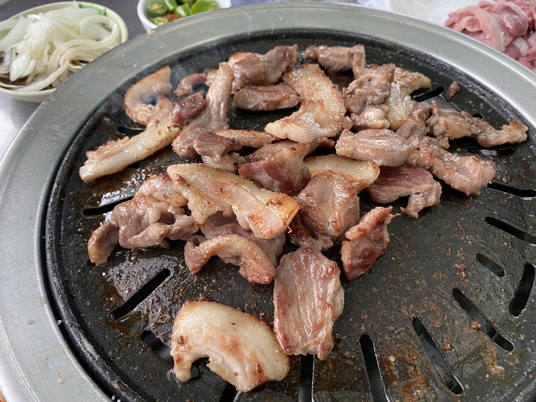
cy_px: 201
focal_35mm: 26
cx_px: 268
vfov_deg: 53.1
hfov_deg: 67.3
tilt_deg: -54.8
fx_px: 403
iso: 125
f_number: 1.8
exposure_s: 1/60
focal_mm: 4.25
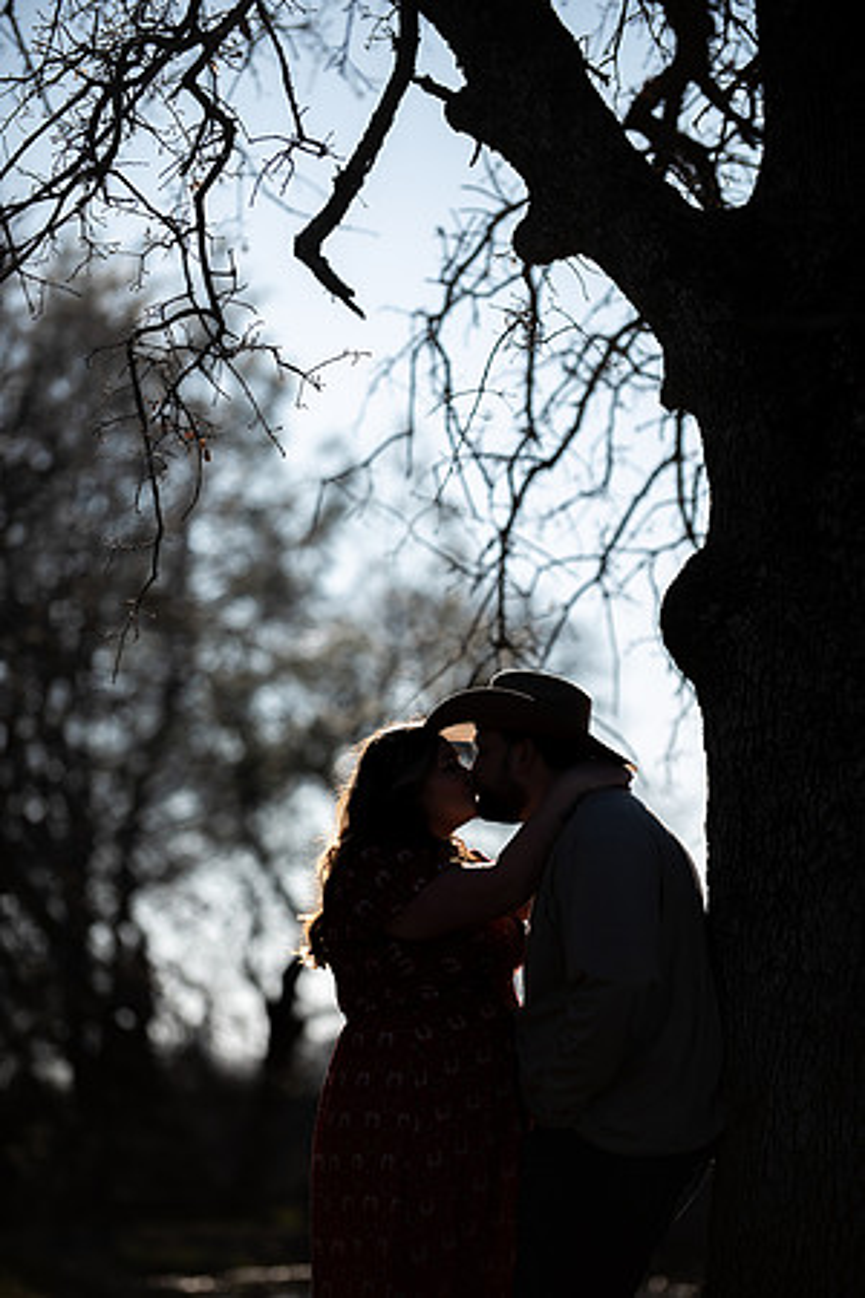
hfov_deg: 9.1
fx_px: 5406
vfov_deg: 13.7
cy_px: 649
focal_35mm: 150
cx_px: 432
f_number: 2.8
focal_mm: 150
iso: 50
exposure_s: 1/1000
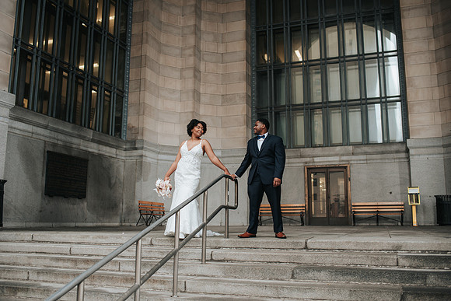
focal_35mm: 35
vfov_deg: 37.9
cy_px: 150
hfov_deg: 54.4
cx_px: 226
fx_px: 439
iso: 250
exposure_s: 1/125
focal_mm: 35
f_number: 2.8
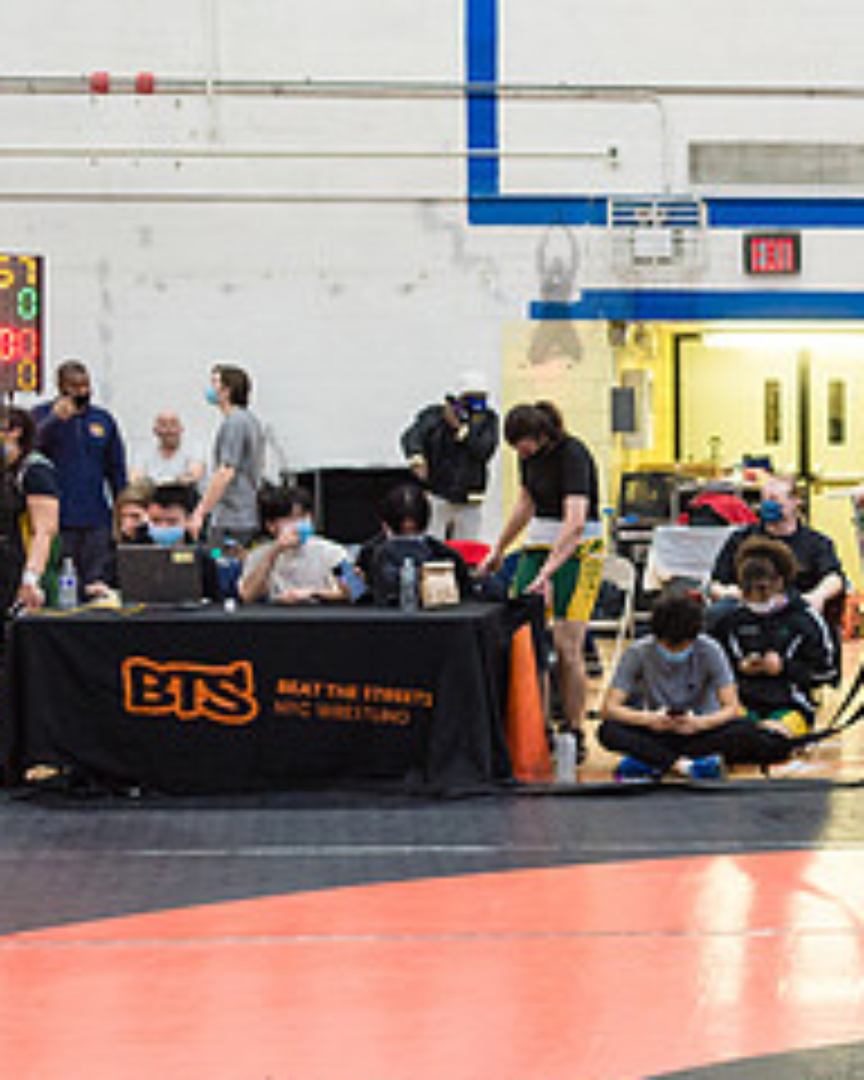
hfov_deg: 17.5
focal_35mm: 82
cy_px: 502
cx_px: 1134
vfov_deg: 23.3
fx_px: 2621
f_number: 3.5
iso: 4000
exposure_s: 1/400
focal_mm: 35
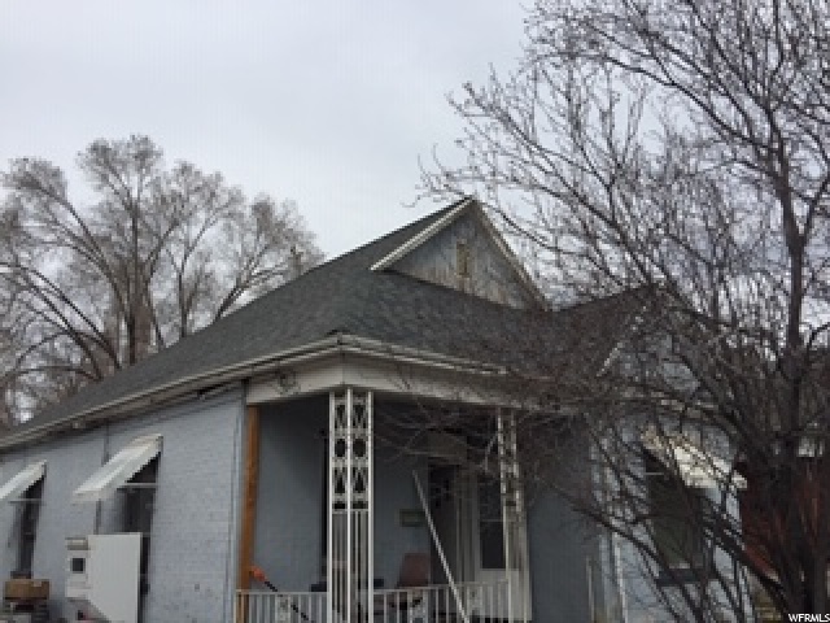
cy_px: 312
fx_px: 695
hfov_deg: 61.7
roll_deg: -0.2
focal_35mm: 29
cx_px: 415
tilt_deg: +20.3
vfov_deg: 48.2
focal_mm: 4.15
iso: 32
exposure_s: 1/2639
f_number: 2.2
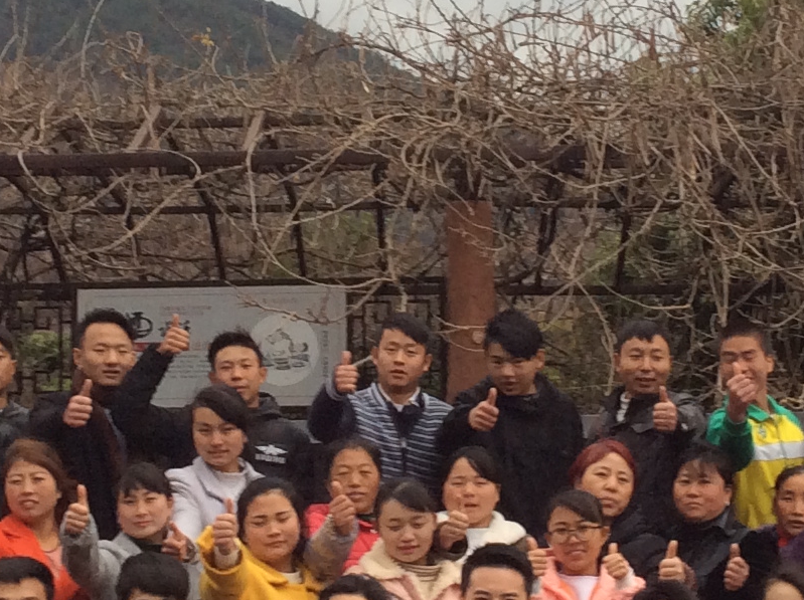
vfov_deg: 13.8
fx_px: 2482
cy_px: 244
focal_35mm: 107
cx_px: 414
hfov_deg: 18.4
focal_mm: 3.3
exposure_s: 1/40
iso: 32
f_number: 2.4
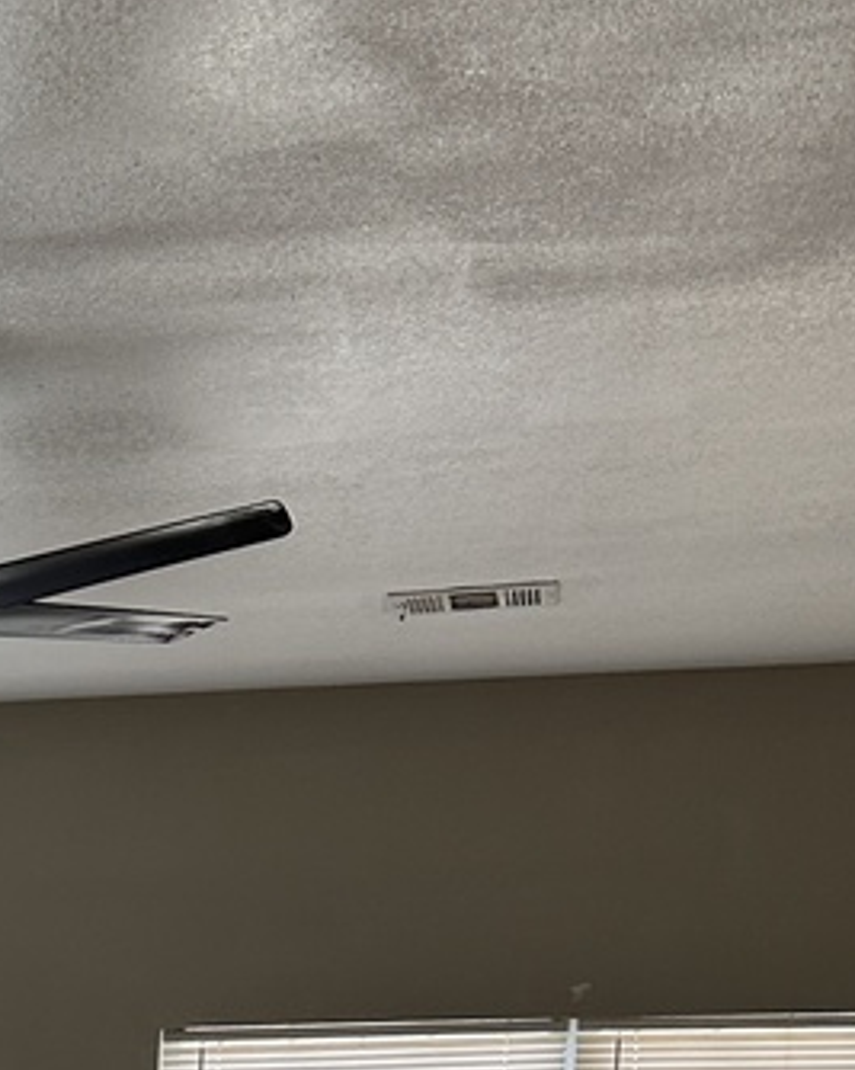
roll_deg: -0.3
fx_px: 3196
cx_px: -599
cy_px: 1720
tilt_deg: -8.3
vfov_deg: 16.8
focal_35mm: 101
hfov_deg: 13.8
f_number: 1.78
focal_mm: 6.86
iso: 80
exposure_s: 1/161
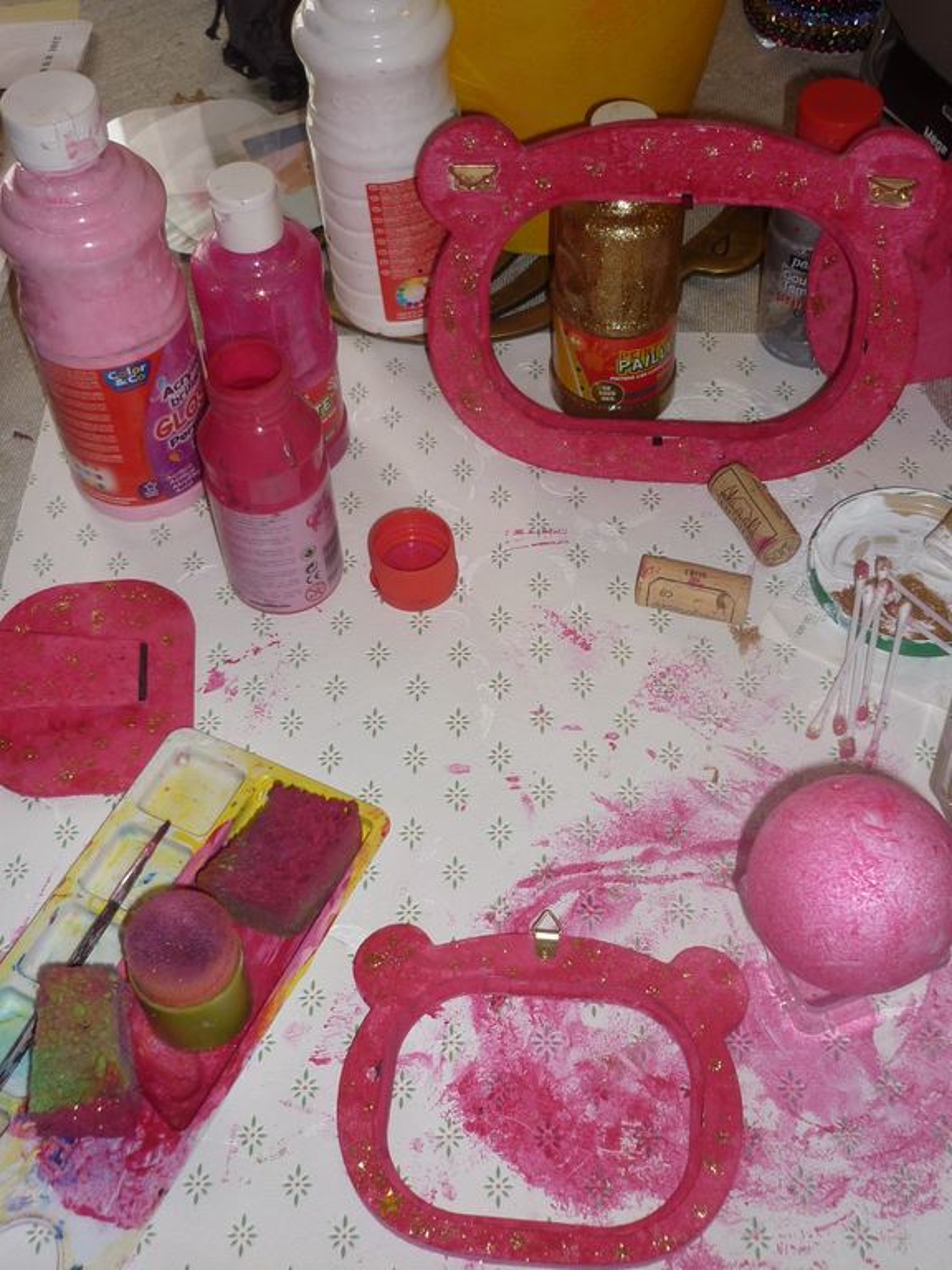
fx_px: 1540
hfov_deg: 34.3
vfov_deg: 44.8
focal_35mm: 42
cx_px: 476
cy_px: 635
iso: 100
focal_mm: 5.5
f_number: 2.8
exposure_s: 1/30
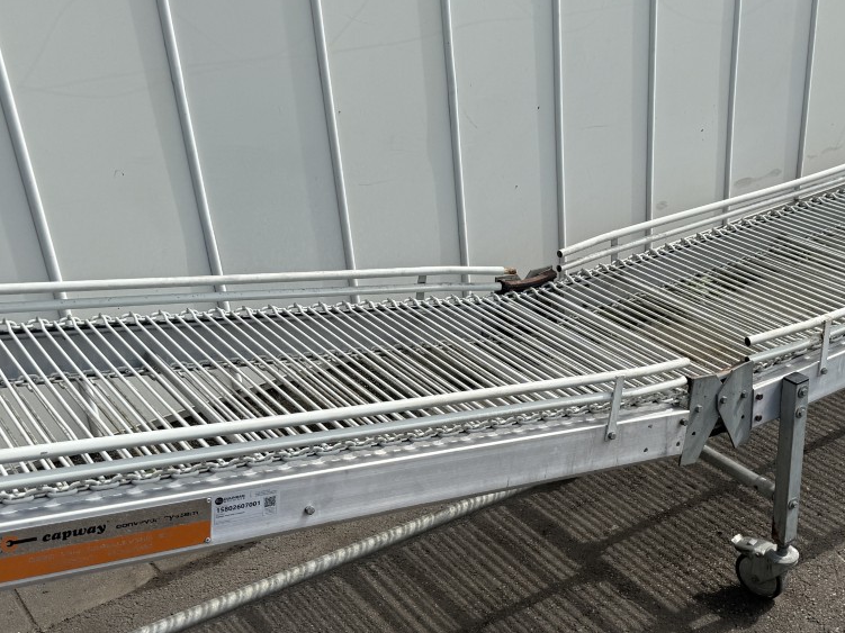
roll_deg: +0.6
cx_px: 576
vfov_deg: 31.2
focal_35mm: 46
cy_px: 433
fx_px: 1123
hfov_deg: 40.6
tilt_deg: -30.9
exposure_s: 1/3953
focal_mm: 6.76
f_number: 1.78
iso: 80
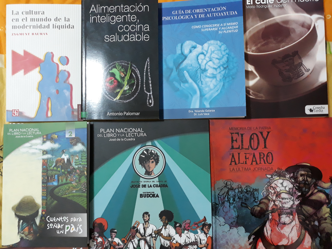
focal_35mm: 27
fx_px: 259
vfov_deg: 51.4
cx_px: 166
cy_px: 124
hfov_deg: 65.3
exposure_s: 1/25
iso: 320
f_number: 1.7
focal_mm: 3.71
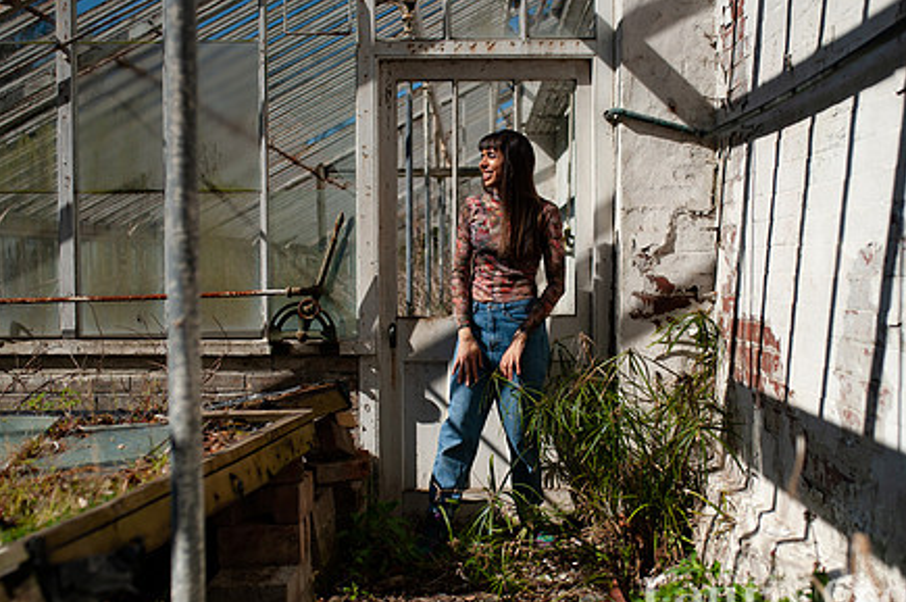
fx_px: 1207
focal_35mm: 48
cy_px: 294
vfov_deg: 28.0
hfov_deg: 41.1
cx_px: 487
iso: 200
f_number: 2.5
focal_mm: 35
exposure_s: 1/8000
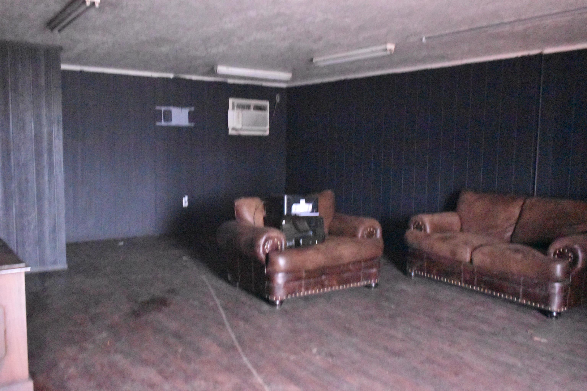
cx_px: 294
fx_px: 514
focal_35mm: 32
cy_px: 196
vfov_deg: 41.7
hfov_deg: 59.5
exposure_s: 1/13
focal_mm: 21
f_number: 3.8
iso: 25600
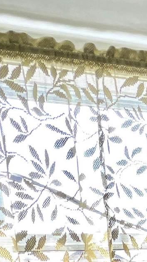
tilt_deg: -8.7
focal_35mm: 69
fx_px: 478
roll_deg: +2.2
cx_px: 431
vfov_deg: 26.2
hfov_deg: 11.3
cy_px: 336
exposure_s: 1/99
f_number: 1.8
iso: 80
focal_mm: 1.57
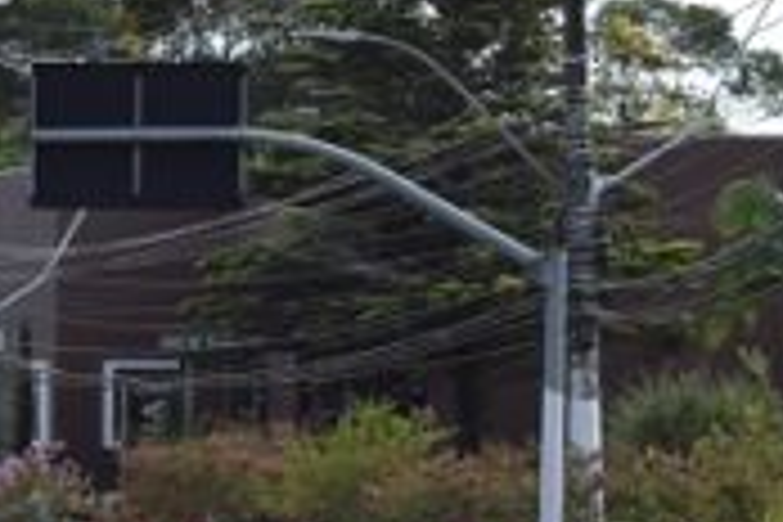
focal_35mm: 252
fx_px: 5481
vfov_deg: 5.4
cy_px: 875
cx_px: -220
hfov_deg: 8.1
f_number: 9
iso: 200
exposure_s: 1/320
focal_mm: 38
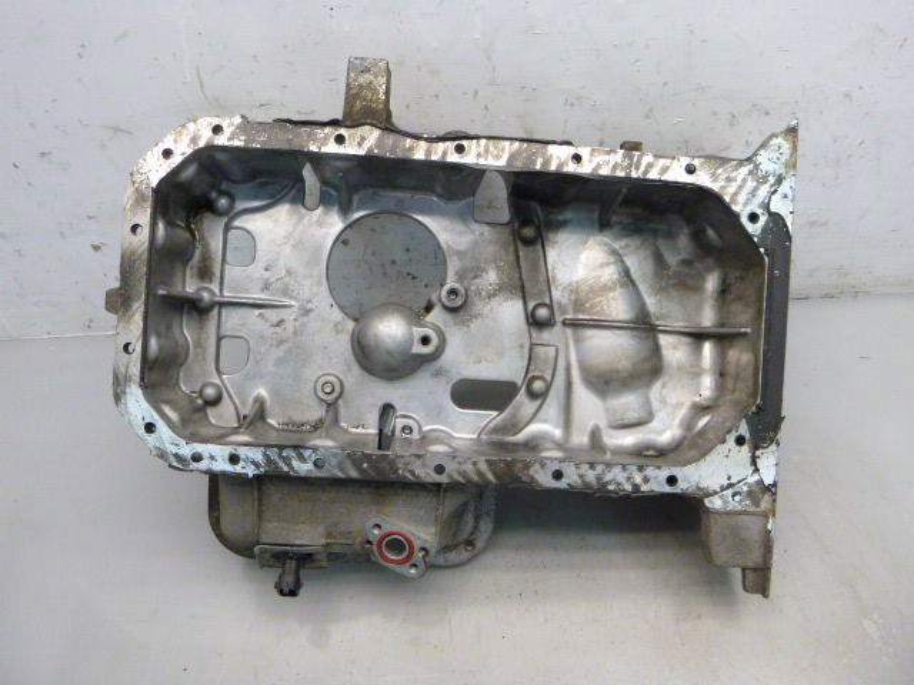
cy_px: 342
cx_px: 457
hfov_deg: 65.3
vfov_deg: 51.4
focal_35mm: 27
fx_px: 713
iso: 400
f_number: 4
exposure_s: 1/50
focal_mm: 4.8
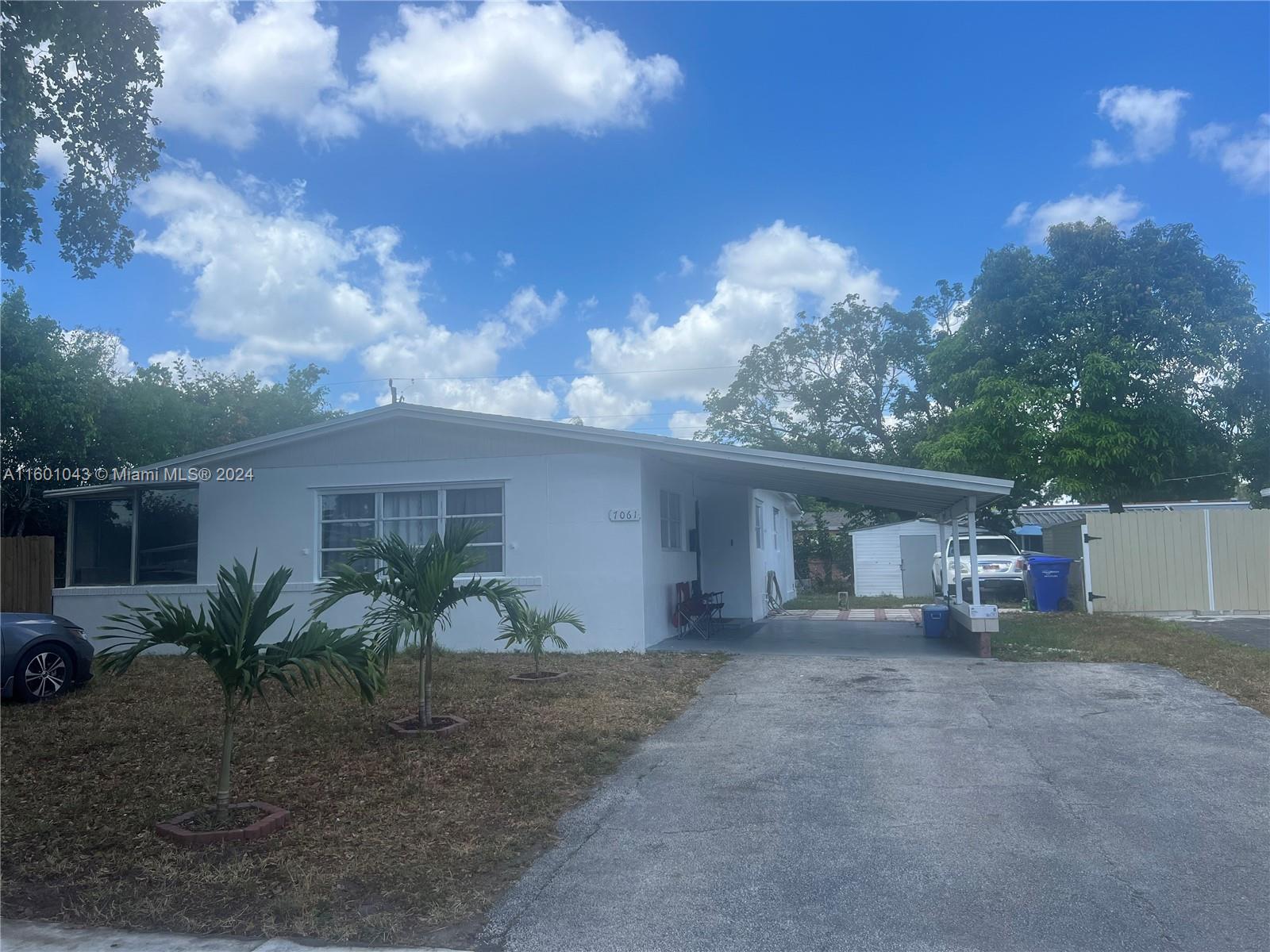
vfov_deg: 53.1
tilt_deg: +4.8
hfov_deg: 67.3
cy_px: 476
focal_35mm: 26
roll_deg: +1.8
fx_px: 954
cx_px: 635
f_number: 1.5
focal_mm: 5.7
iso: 50
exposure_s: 1/4115
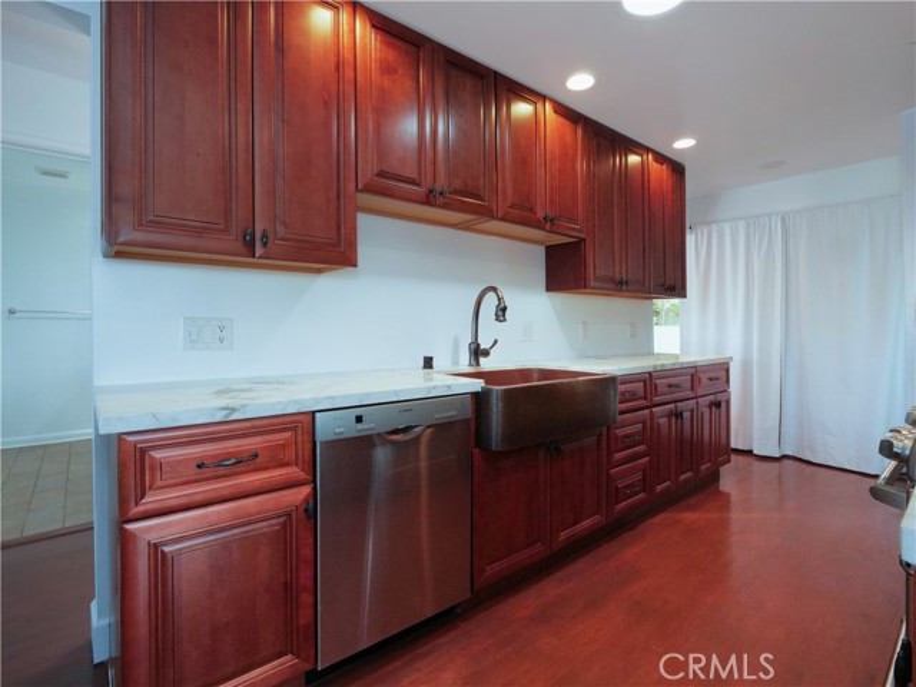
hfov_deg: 94.5
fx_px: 423
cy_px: 344
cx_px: 458
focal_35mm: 16
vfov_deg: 78.1
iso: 1000
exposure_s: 1/30
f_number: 9
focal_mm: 8
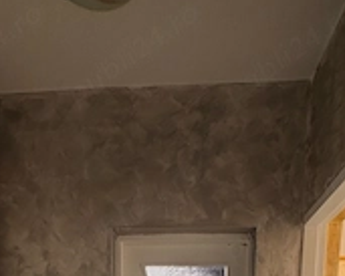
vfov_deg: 30.6
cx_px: 174
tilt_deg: -7.7
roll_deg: -0.1
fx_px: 327
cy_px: 393
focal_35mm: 32
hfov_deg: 55.6
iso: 320
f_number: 2.2
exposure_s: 1/87
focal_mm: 2.22
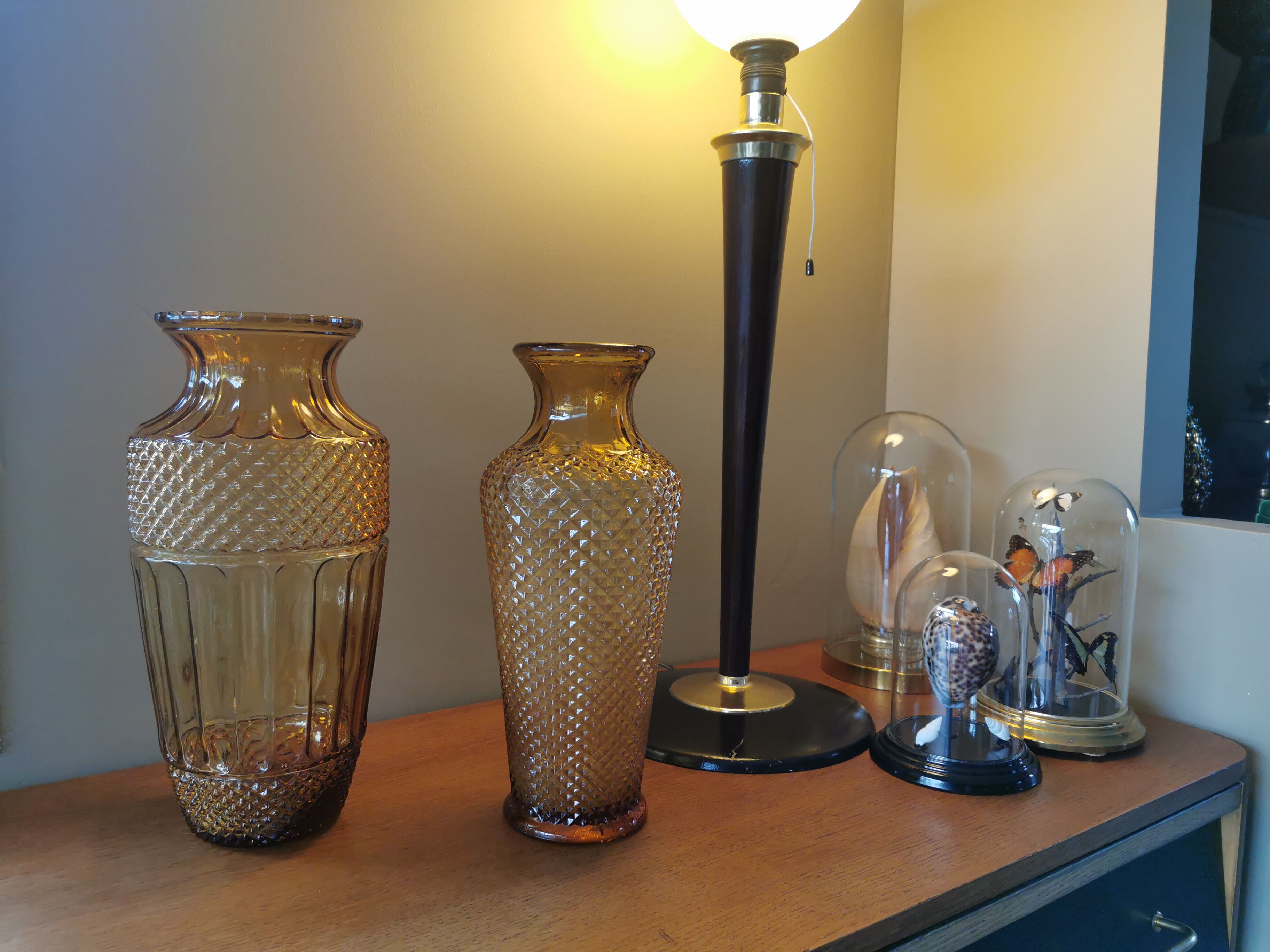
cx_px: 635
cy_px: 476
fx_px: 991
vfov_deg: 51.4
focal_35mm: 27
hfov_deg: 65.3
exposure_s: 1/50
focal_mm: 5.56
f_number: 1.6
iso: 125
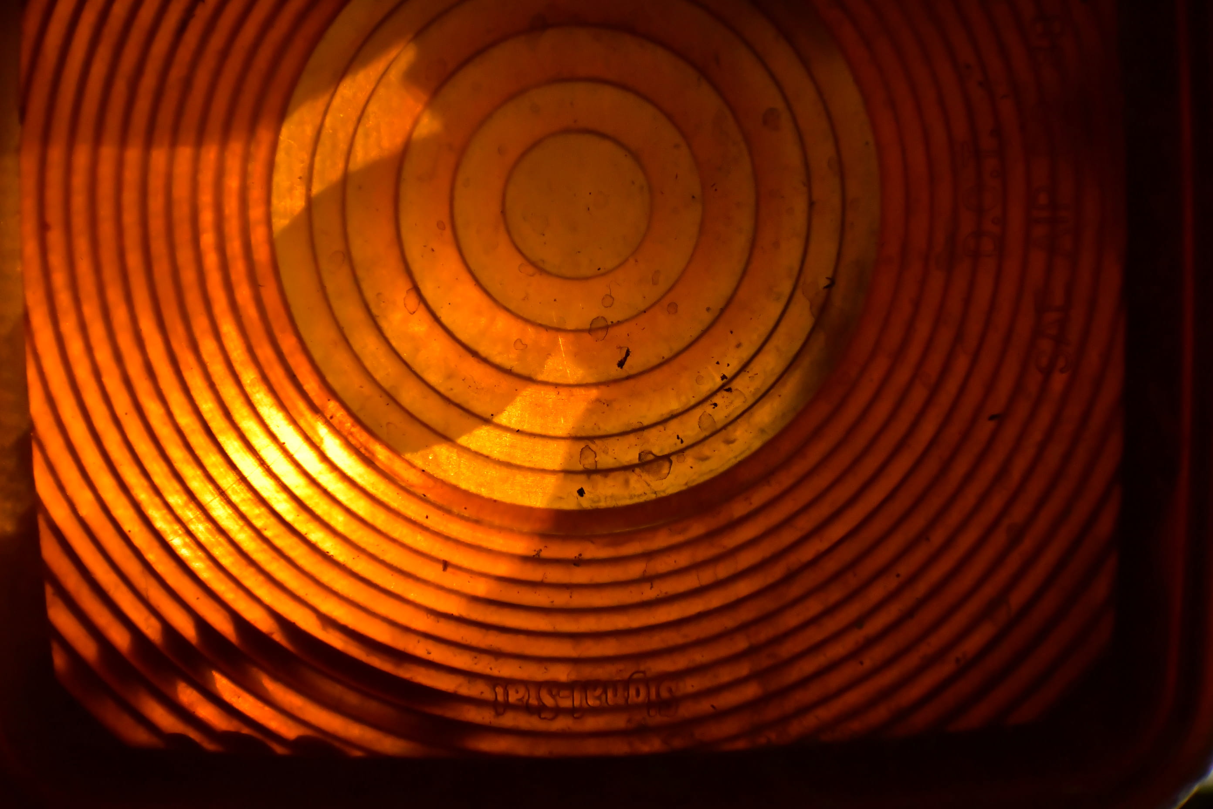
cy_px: 404
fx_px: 15161
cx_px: 606
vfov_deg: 3.1
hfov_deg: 4.6
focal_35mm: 450
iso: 3200
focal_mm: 300
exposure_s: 1/3200
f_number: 6.3
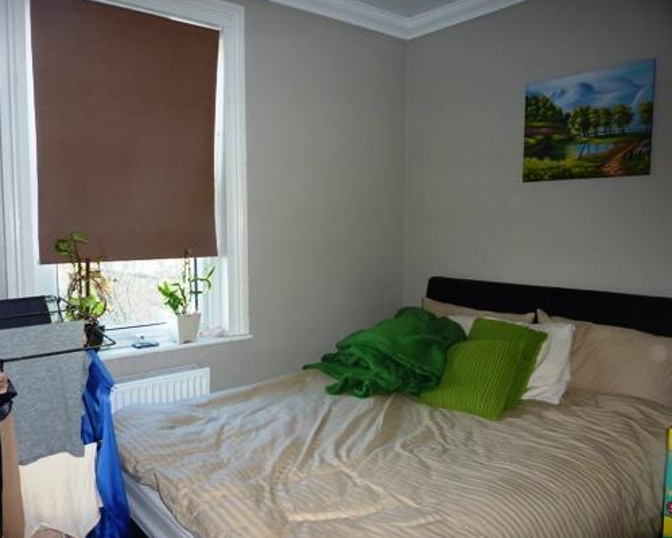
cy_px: 275
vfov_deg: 53.2
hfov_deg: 63.9
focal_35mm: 27
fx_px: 537
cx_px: 303
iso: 125
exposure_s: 1/30
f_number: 3.3
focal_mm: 4.1
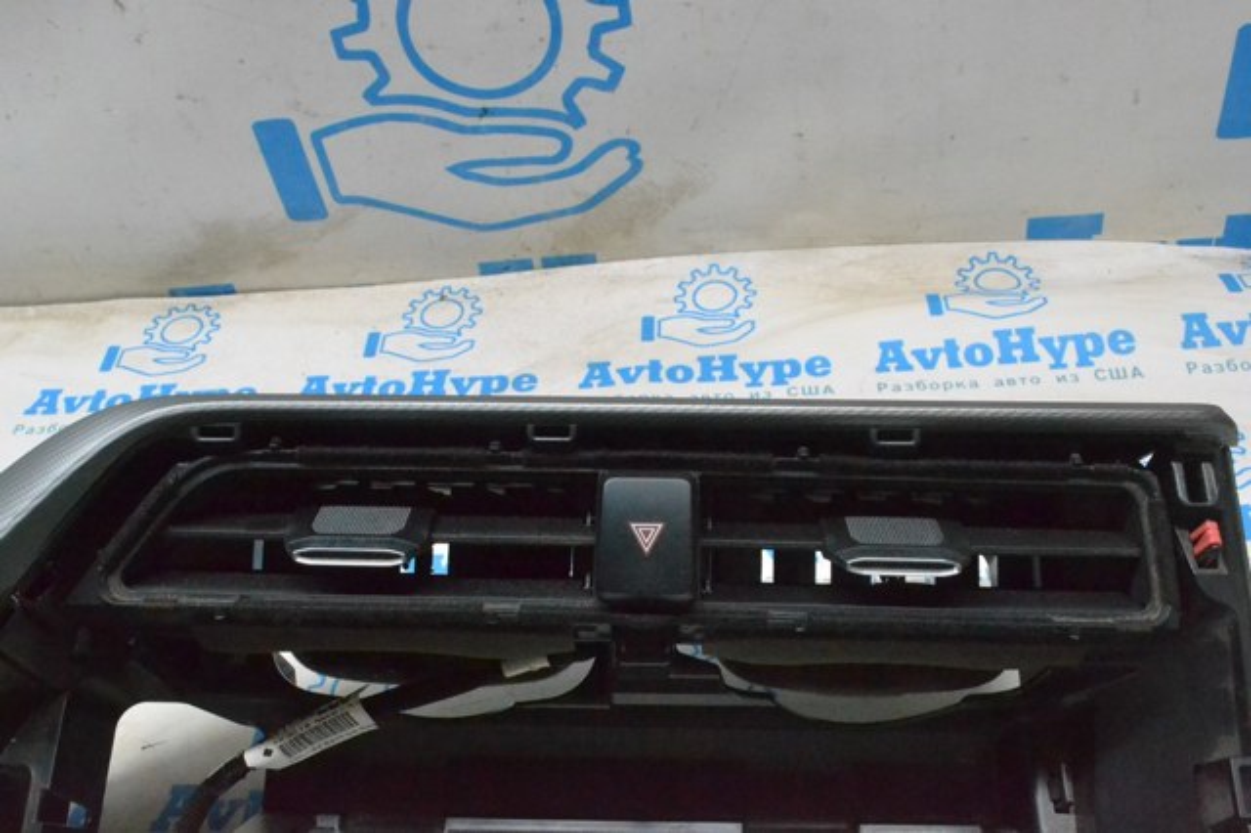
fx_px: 1354
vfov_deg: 34.2
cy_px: 416
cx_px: 626
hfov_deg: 49.6
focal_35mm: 39
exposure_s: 1/100
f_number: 13
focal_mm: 26
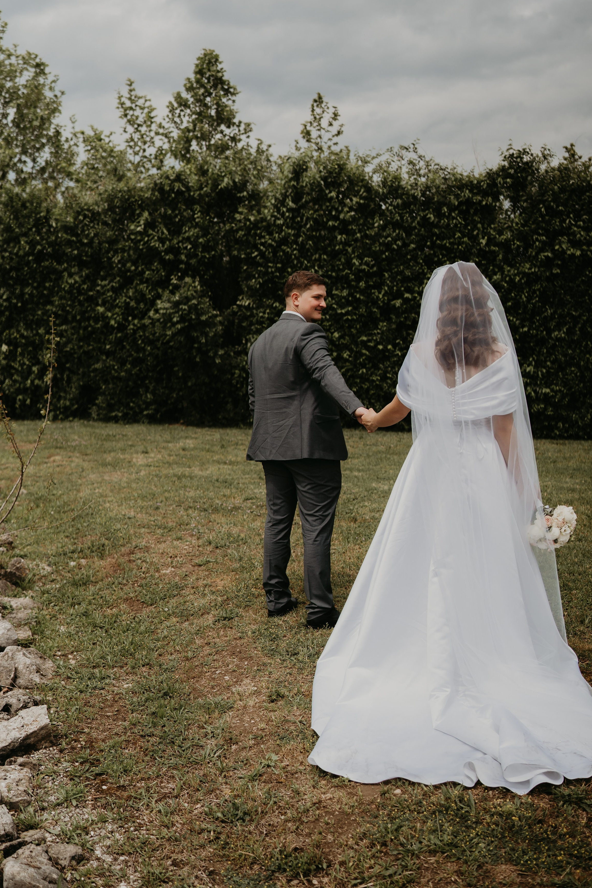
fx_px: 962
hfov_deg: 34.2
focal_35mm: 39
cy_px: 419
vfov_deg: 49.5
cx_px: 311
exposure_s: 1/8000
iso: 125
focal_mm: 35
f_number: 1.8
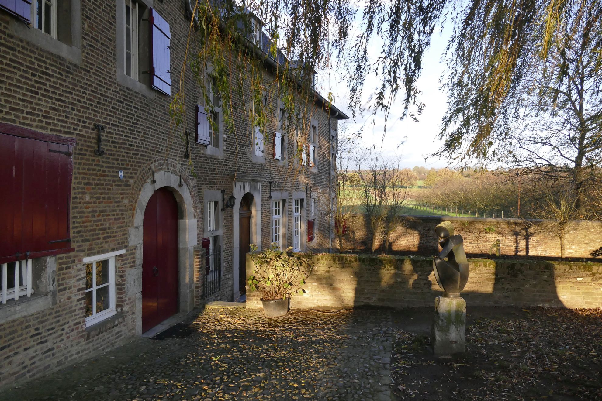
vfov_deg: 49.6
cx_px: 301
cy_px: 200
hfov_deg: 69.4
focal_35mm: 26
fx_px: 435
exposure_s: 1/125
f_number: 2.9
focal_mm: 9.46
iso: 500
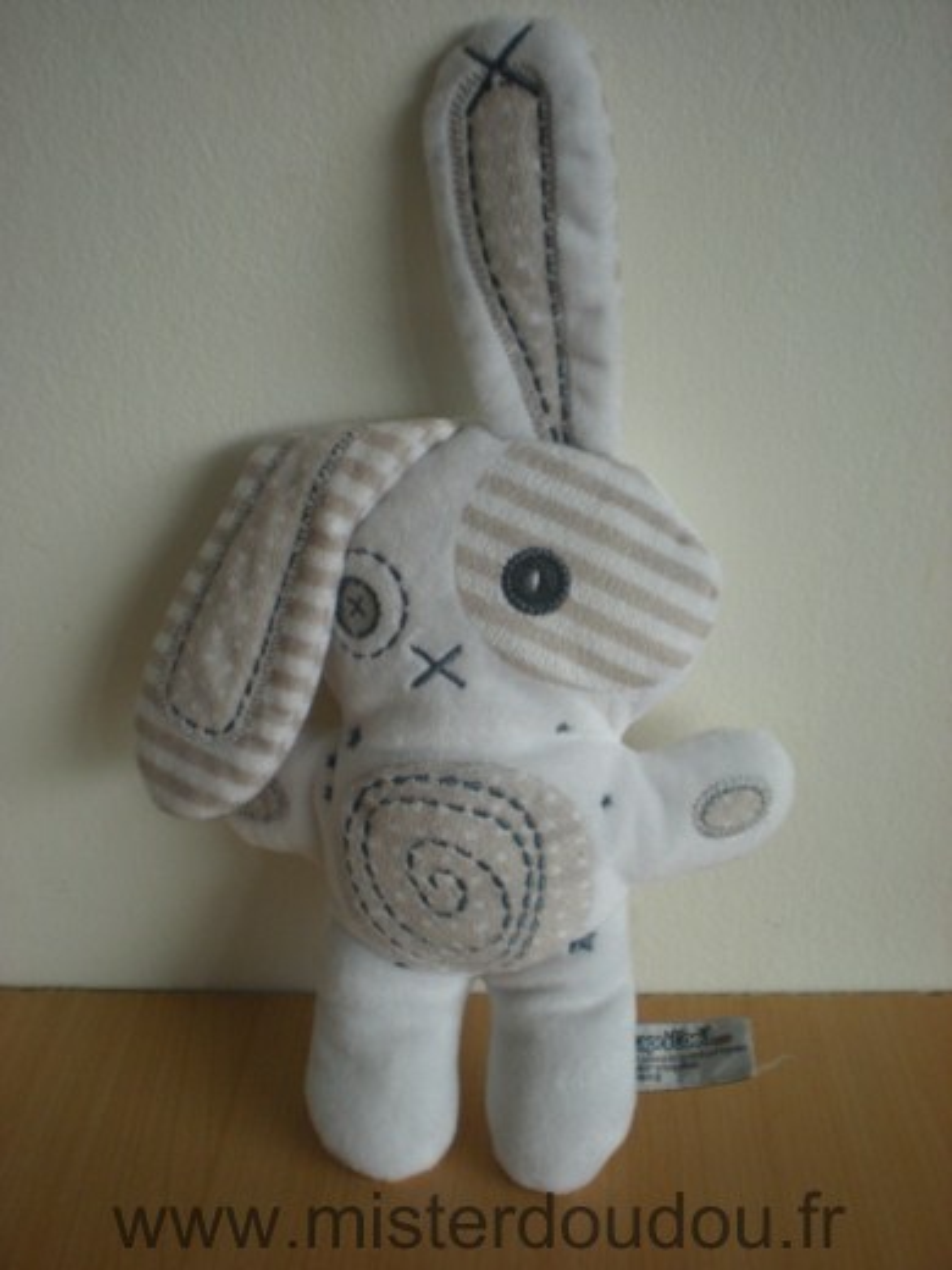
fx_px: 1393
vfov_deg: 49.0
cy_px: 635
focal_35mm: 38
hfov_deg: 37.7
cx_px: 476
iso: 170
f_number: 3.1
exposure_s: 1/58.6
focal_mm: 6.3
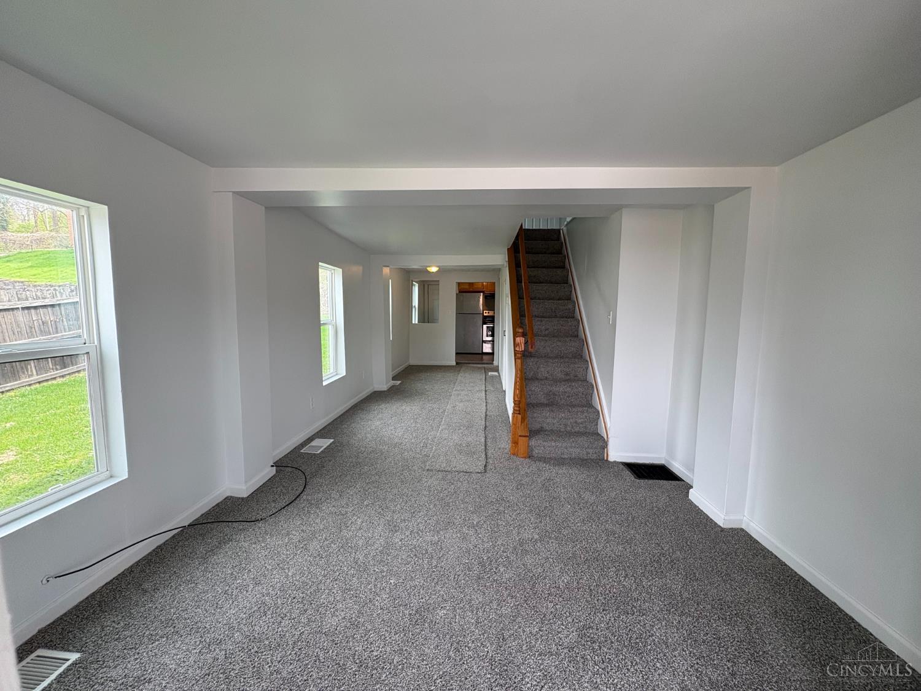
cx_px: 460
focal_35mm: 14
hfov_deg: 102.1
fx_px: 372
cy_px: 346
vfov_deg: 85.7
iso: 100
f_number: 2.2
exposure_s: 1/120
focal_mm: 2.22
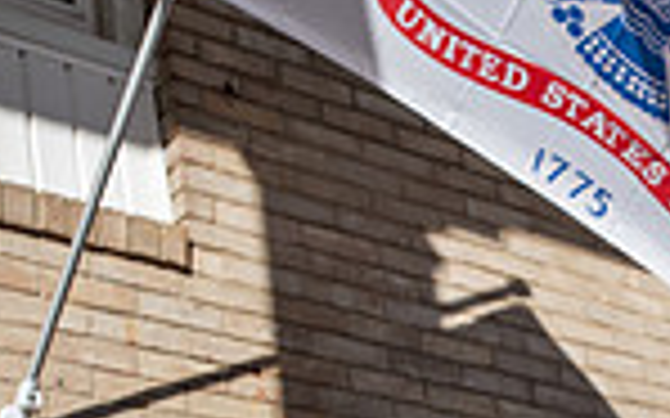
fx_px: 2172
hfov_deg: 17.0
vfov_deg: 10.7
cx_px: 728
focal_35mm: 119
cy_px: 551
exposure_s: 1/1000
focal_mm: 30
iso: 80
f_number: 3.5
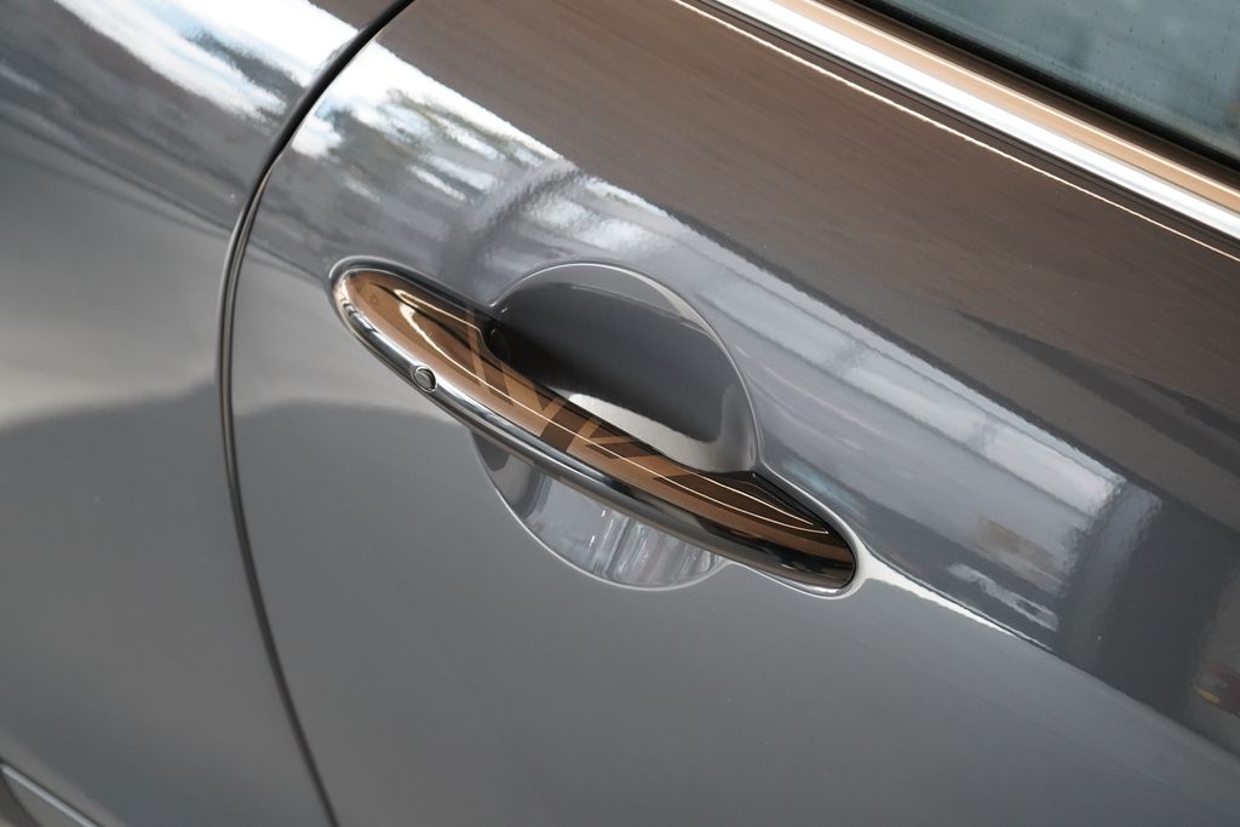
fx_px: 2136
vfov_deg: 21.9
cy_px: 414
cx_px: 620
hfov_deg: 32.4
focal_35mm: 62
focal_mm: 62
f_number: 5.6
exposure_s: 1/160
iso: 4000
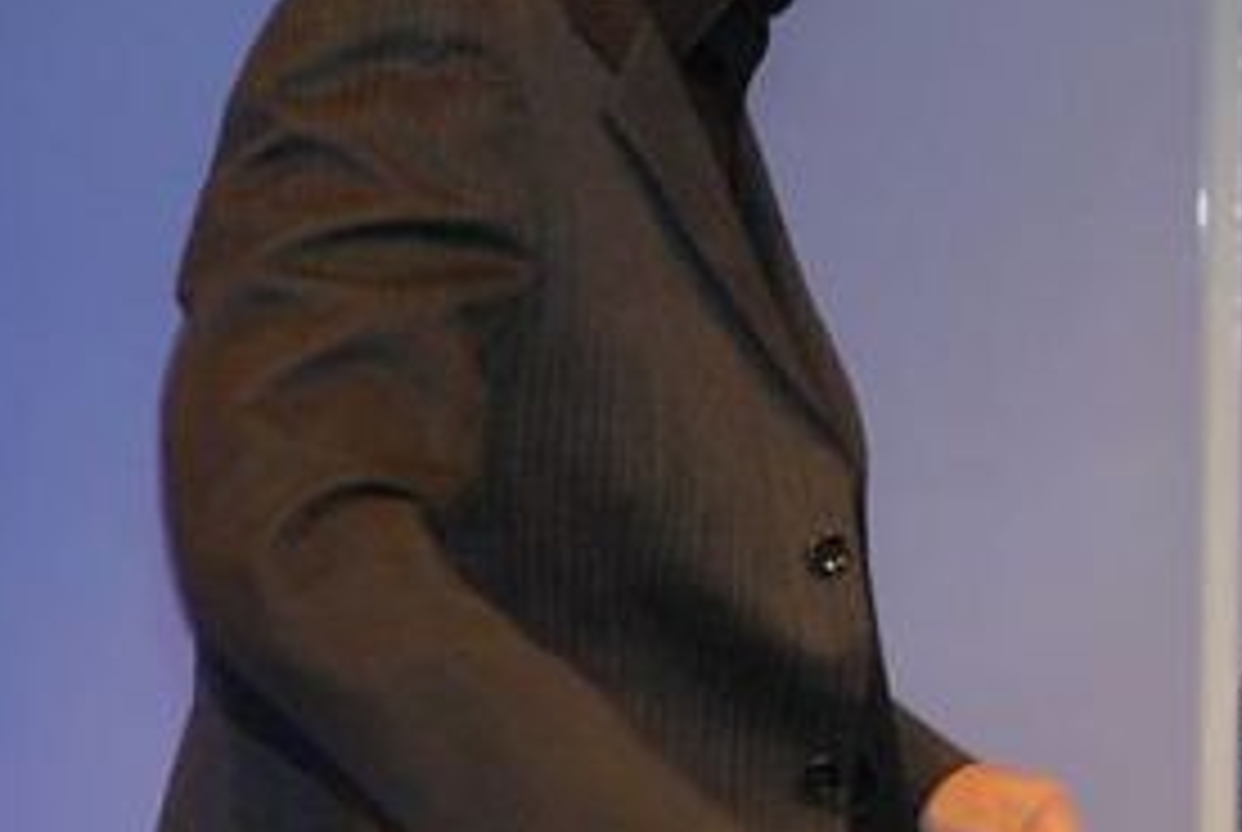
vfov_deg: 3.4
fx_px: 14098
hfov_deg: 5.0
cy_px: 270
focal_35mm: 408
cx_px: 1350
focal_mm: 120
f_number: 7.1
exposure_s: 1/60
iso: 800
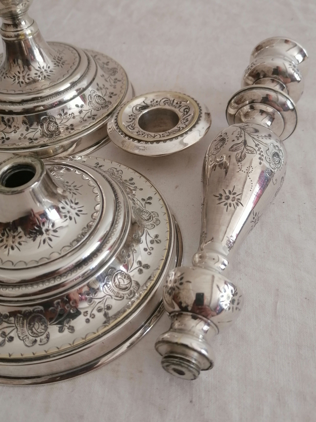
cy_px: 211
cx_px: 158
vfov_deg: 52.6
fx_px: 426
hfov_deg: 40.7
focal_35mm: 35
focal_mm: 5.4
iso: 100
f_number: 1.8
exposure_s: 1/50
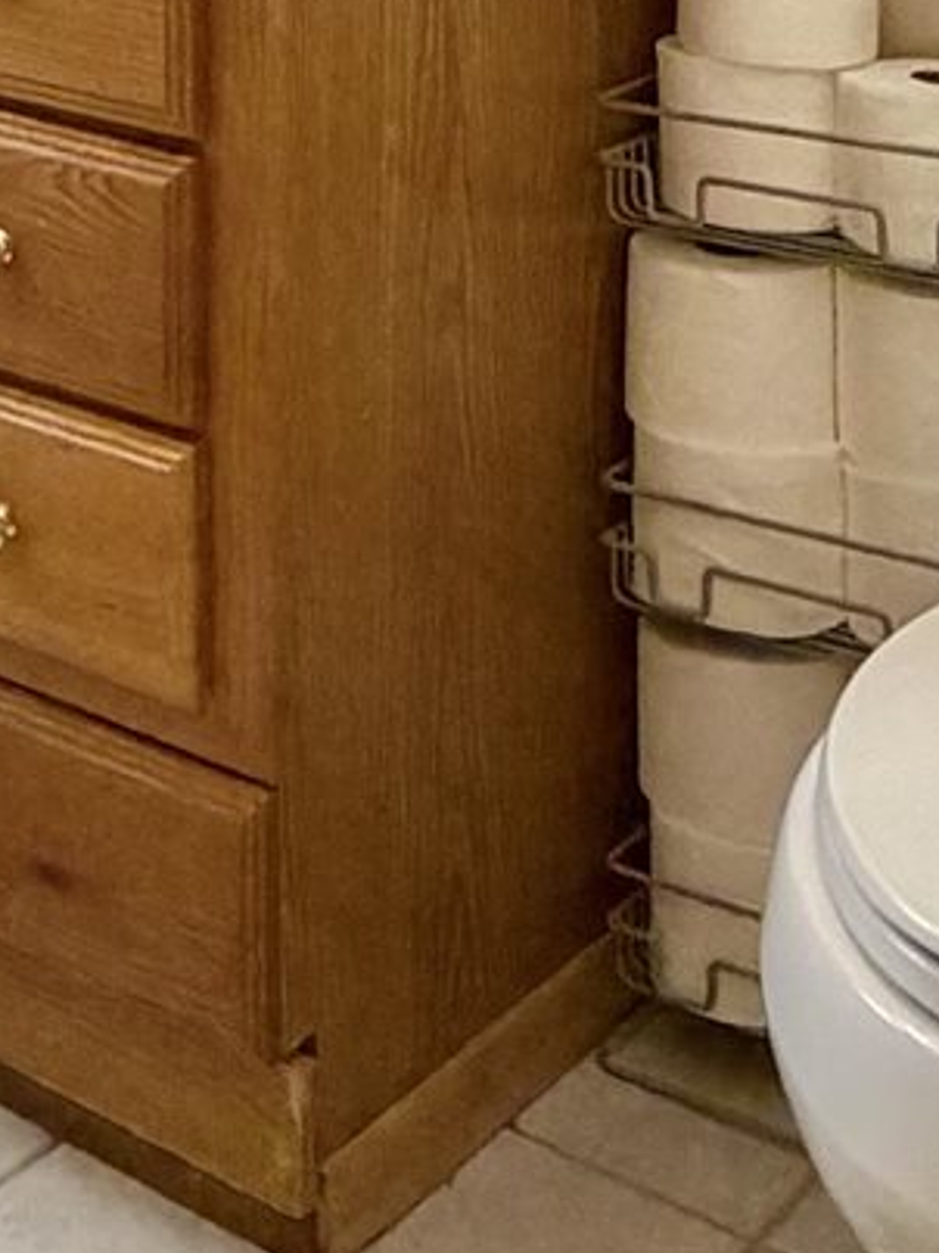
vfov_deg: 21.1
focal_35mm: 80
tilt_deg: -0.7
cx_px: -236
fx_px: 2895
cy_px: -569
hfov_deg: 17.4
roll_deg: +1.1
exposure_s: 1/60
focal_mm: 2.22
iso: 320
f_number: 2.2
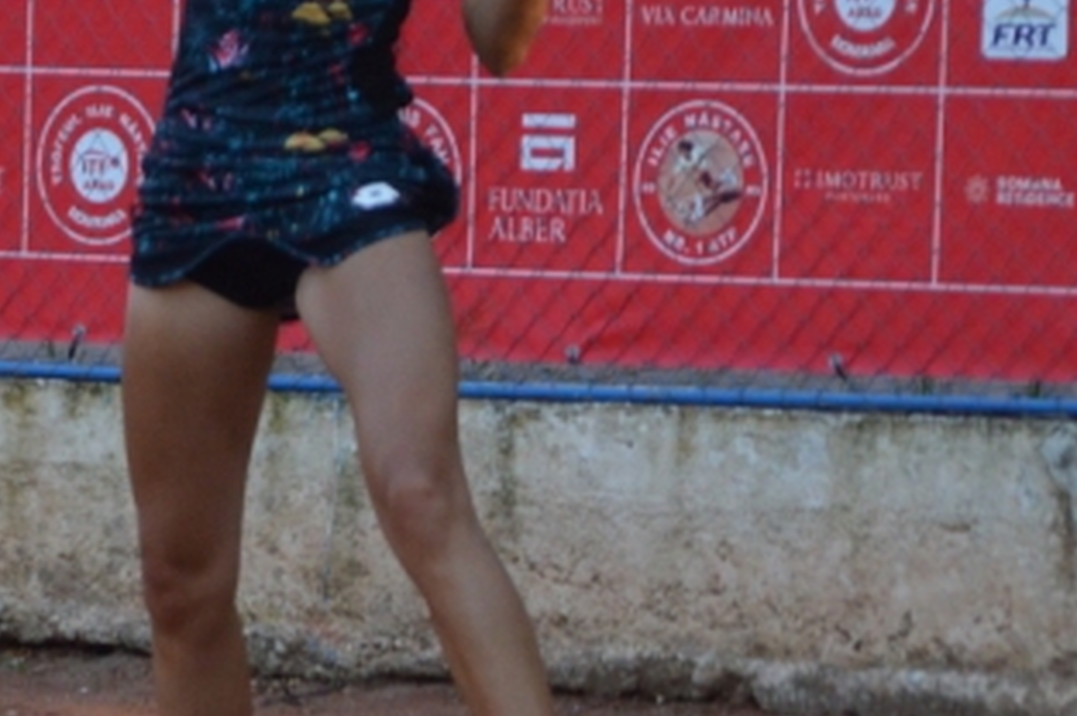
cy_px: 404
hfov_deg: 4.2
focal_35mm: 490
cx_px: -145
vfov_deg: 2.8
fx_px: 14644
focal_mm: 100
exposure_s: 1/500
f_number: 5.6
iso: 1000
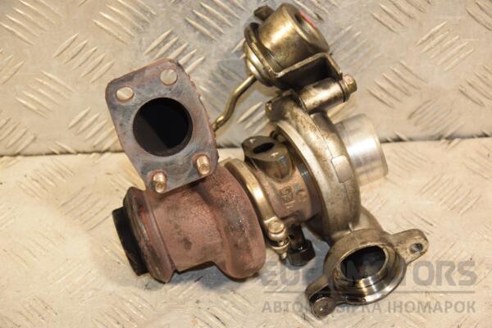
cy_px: 164
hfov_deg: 21.9
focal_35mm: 93
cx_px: 246
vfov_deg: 14.7
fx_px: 1271
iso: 800
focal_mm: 62
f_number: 5.3
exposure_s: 1/200
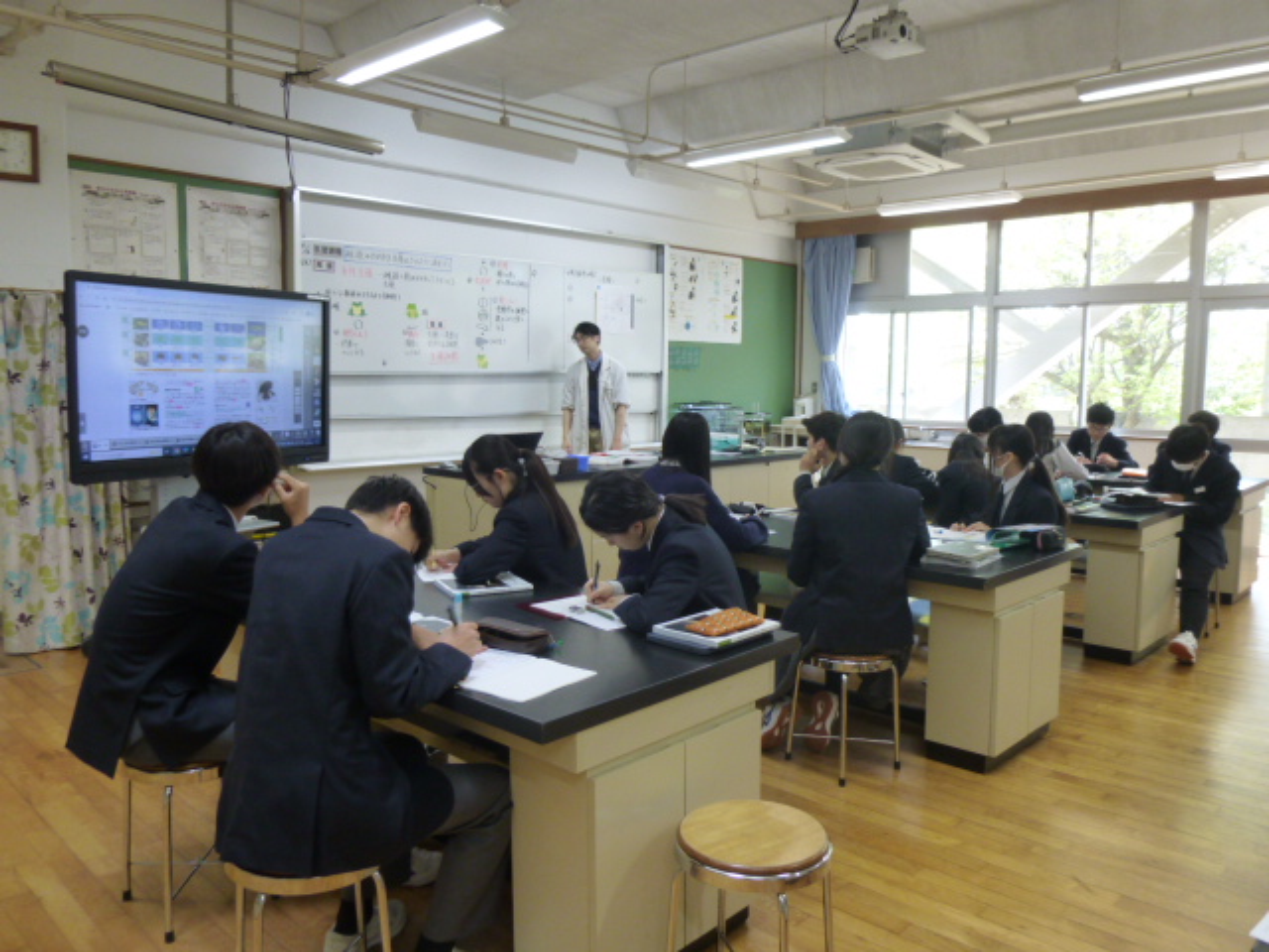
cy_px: 476
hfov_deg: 67.3
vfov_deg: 53.1
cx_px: 634
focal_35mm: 26
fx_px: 953
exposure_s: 1/60
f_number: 3.1
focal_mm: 4.5
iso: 250
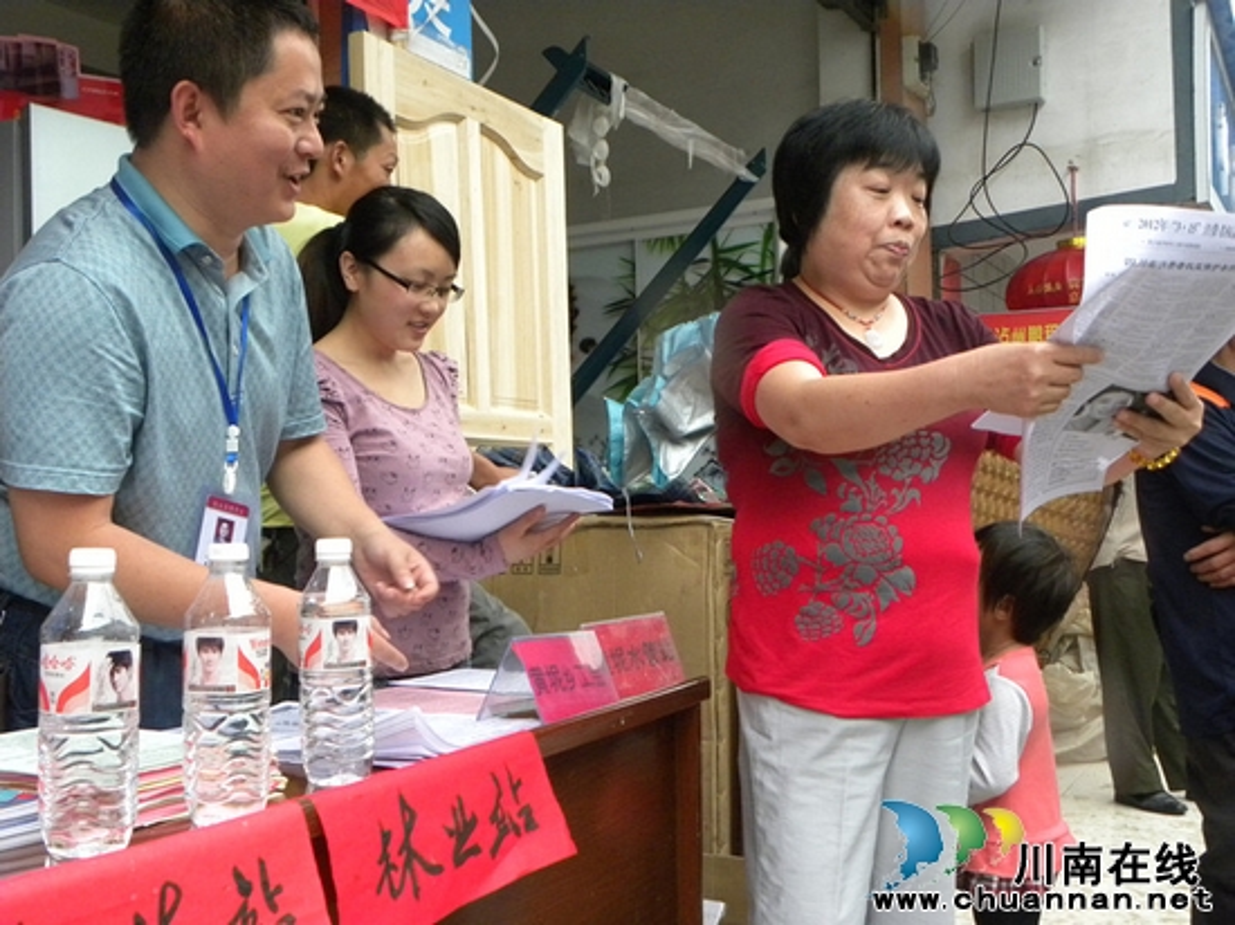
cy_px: 462
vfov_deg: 35.1
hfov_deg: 45.8
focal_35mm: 41
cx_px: 618
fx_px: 1462
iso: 400
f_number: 3.2
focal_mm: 7.3
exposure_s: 1/178
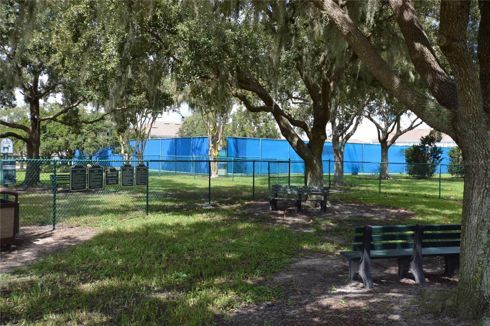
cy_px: 163
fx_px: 489
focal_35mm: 36
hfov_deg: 53.2
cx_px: 245
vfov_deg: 36.8
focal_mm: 24
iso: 100
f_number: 6.3
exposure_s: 1/100
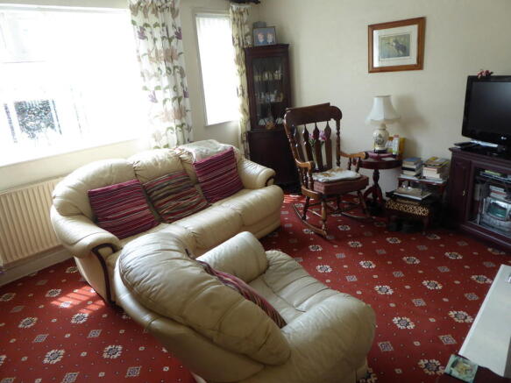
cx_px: 256
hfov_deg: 71.6
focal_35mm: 24
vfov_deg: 56.8
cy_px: 192
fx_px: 354
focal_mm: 4.3
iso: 200
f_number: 3.3
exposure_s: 1/60
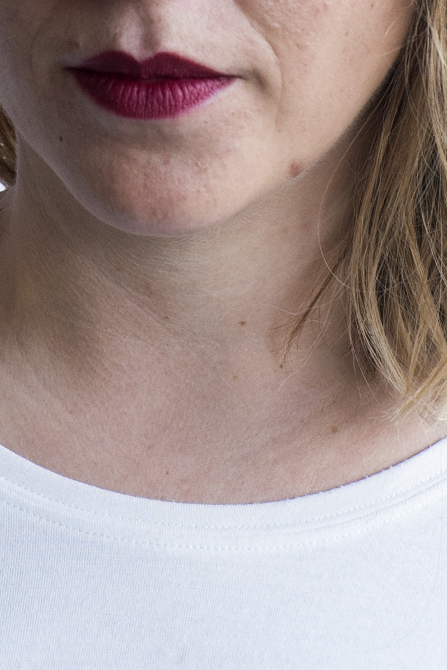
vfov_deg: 9.8
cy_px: -421
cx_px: -118
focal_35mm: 202
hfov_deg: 6.8
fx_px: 3758
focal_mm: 50
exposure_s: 1/125
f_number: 5.6
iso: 1000
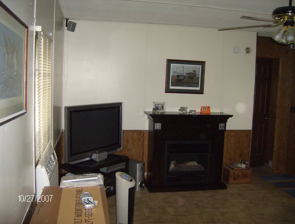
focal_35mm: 36
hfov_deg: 51.1
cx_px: 148
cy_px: 112
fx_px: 308
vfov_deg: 40.0
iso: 200
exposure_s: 1/60
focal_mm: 6
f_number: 2.8
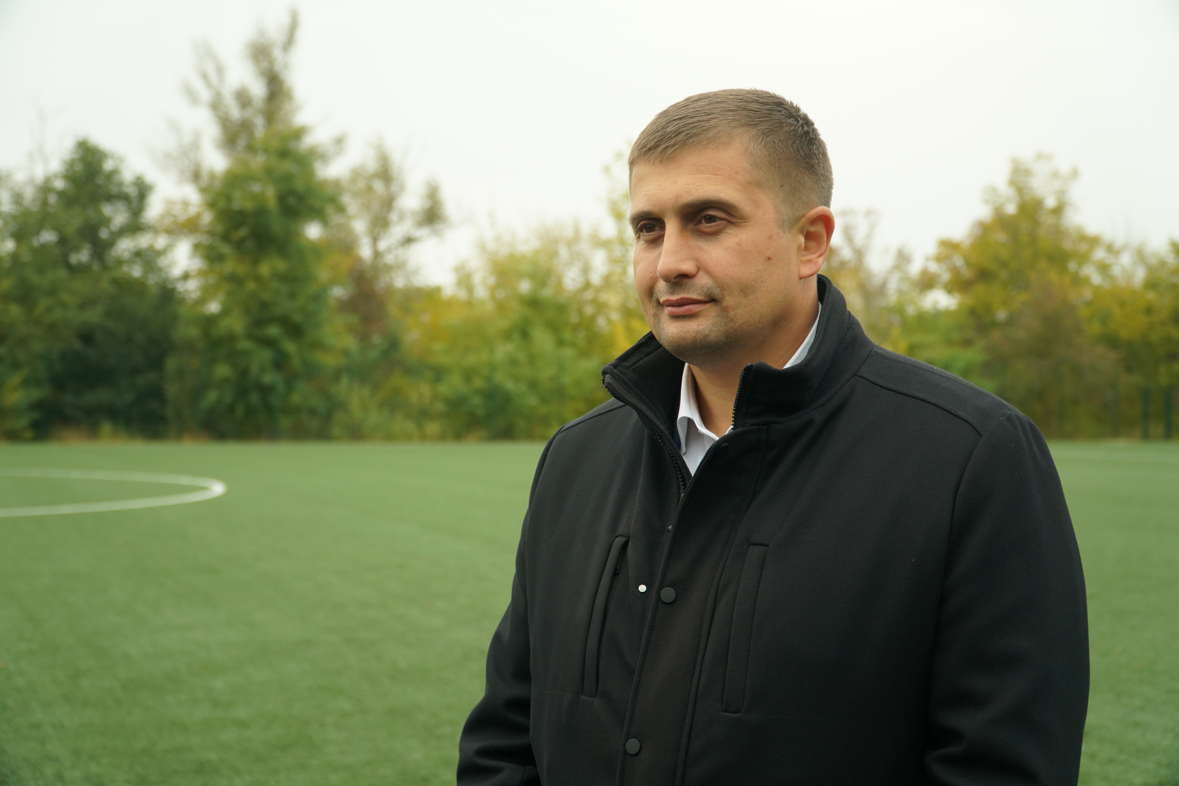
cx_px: 590
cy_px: 393
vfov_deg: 24.4
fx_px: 1817
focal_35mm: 56
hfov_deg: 35.9
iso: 400
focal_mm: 37
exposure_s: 1/200
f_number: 4
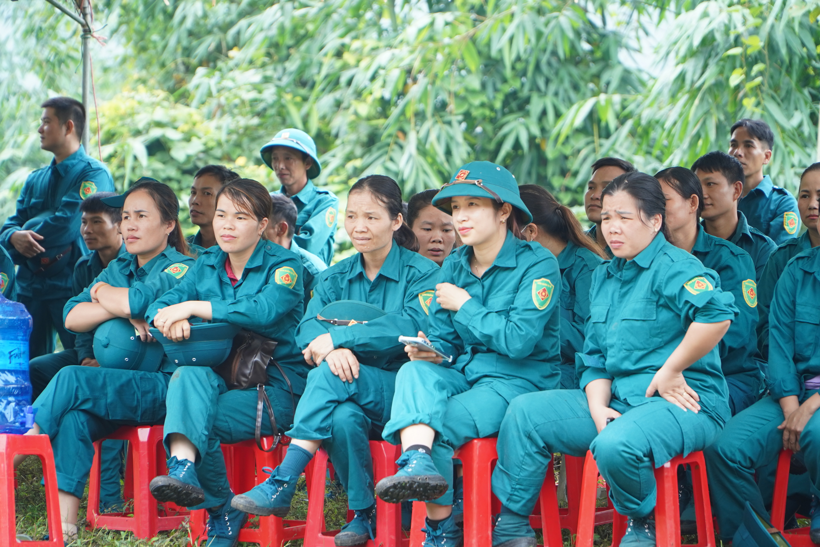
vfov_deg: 8.7
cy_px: 274
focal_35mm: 157
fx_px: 3576
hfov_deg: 13.1
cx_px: 410
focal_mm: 105
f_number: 4
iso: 320
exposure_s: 1/160
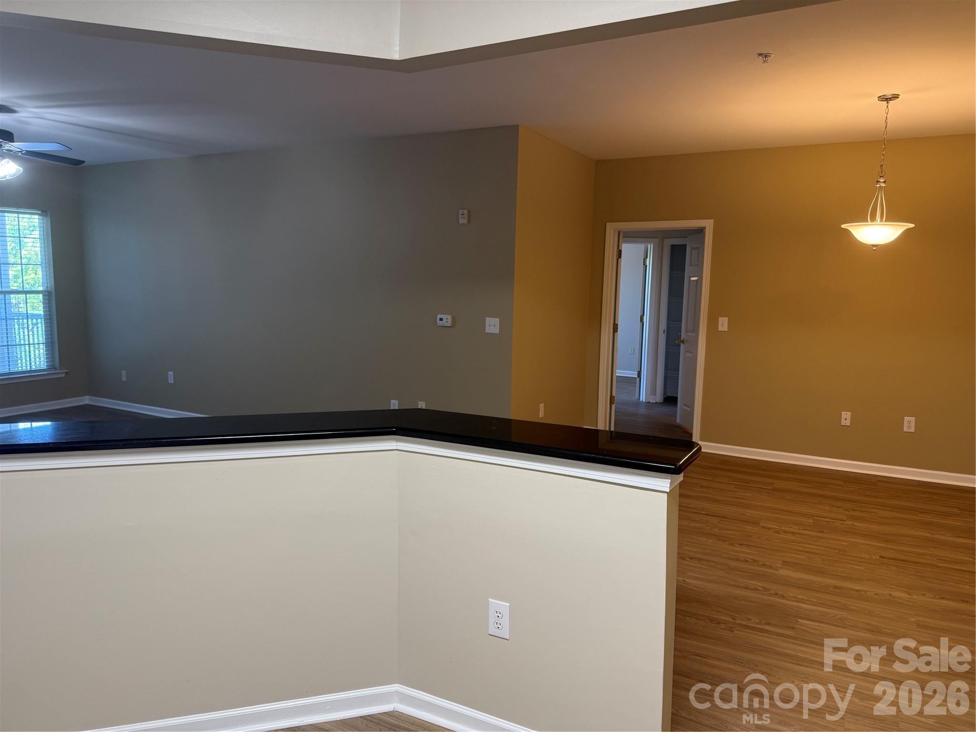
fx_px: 677
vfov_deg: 56.8
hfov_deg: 71.6
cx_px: 488
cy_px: 366
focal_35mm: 24
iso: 125
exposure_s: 1/60
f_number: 1.78
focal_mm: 6.76
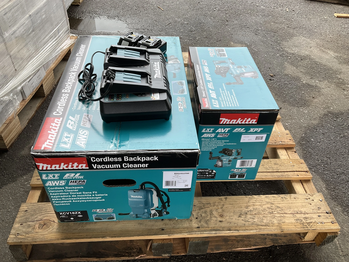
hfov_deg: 61.7
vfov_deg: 48.2
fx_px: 292
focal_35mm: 29
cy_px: 131
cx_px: 174
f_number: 1.8
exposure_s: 1/148
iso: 20
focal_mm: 3
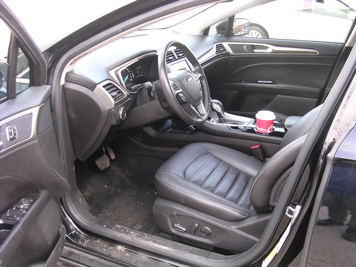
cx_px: 178
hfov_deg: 49.0
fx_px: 391
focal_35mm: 38
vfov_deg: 37.7
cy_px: 134
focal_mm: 5.8
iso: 100
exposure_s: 1/11.4
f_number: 2.8
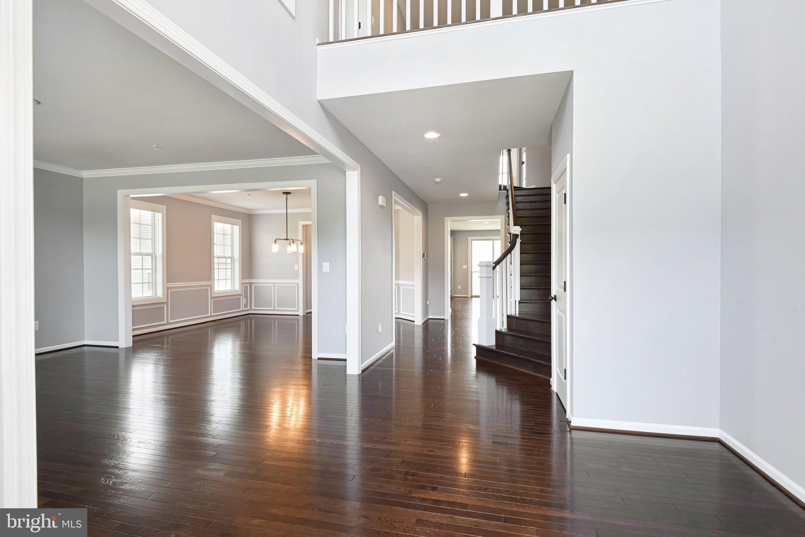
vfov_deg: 73.7
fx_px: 358
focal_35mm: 16
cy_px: 268
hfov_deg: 96.7
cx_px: 402
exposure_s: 1/30
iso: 400
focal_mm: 16
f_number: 8
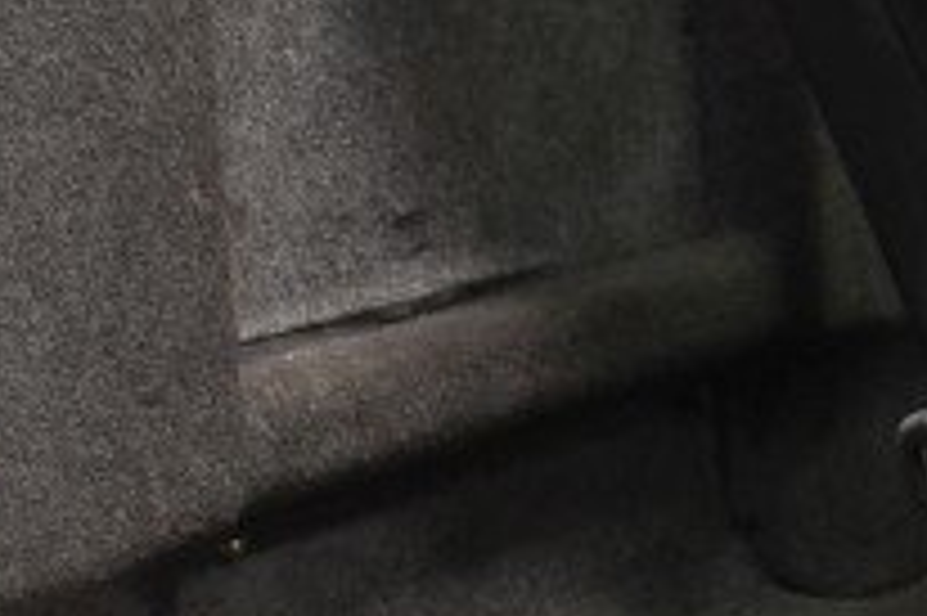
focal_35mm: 175
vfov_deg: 7.8
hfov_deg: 10.7
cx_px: 1912
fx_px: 4503
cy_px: 490
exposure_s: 1/10
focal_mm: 20
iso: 1000
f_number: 6.3
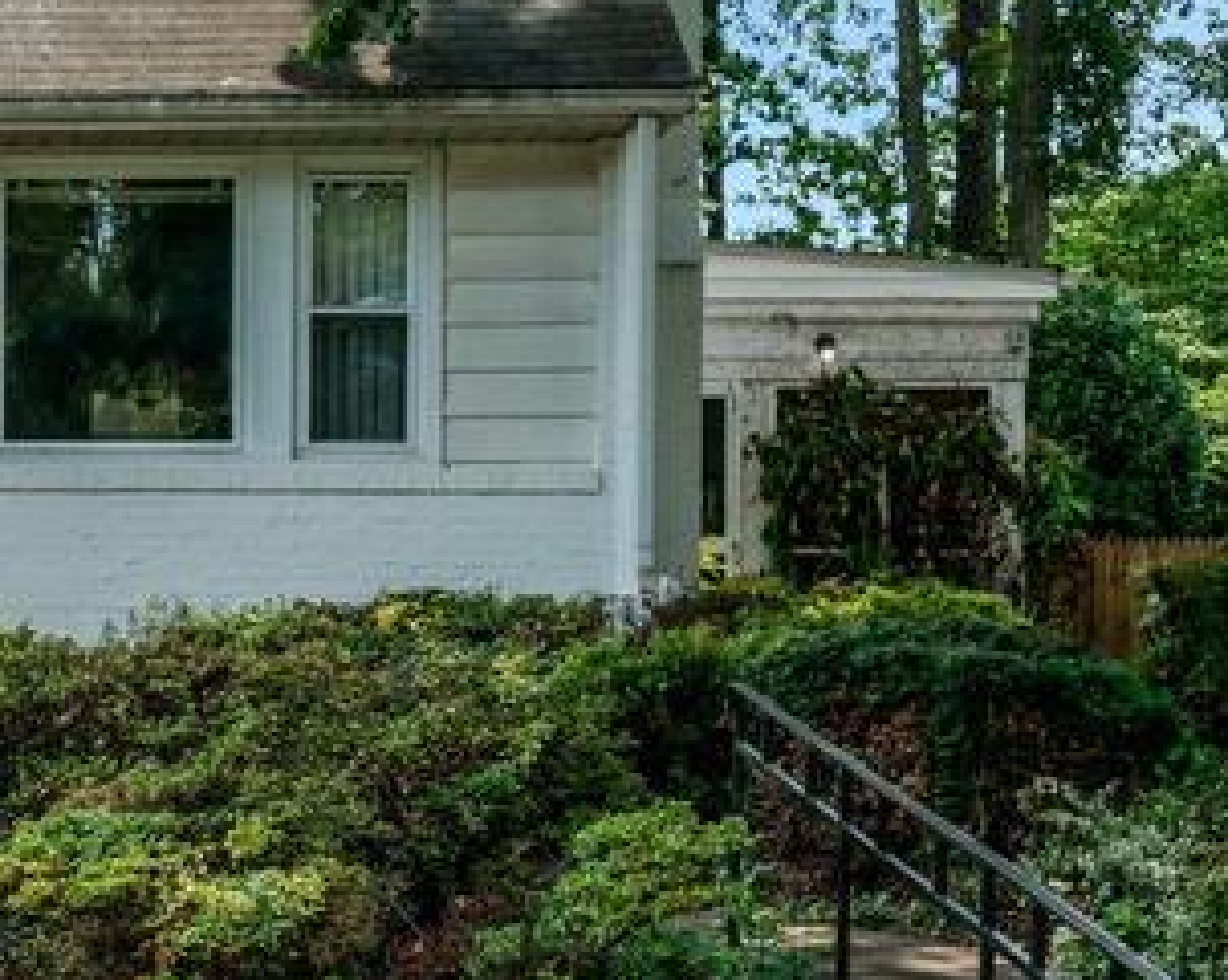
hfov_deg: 17.9
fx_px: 3704
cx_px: -260
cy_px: 518
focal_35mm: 102
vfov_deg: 15.1
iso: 1250
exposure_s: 1/1250
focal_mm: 32
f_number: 8
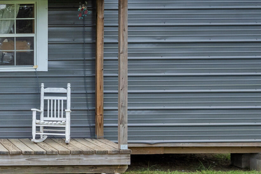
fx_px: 739
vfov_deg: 13.4
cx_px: -105
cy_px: 49
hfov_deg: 18.3
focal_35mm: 102
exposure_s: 1/500
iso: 1000
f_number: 9.5
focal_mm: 29
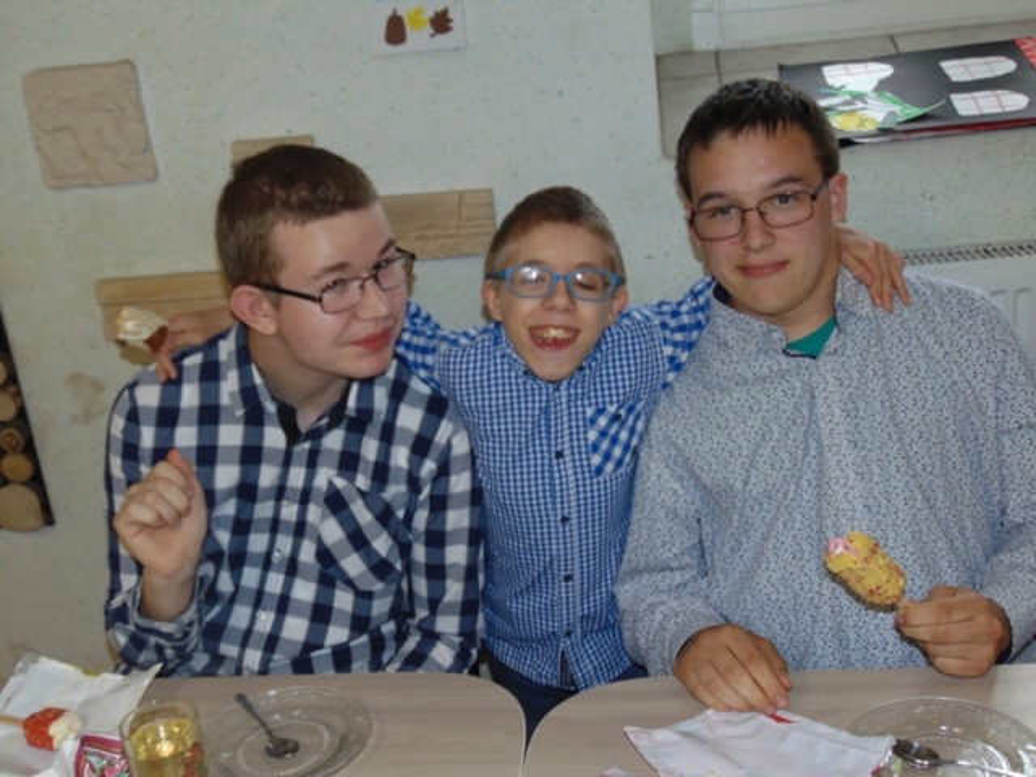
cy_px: 388
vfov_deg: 34.3
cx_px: 518
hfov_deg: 44.8
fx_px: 1257
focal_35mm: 42
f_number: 3.3
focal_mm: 7.6
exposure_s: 1/60
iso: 200
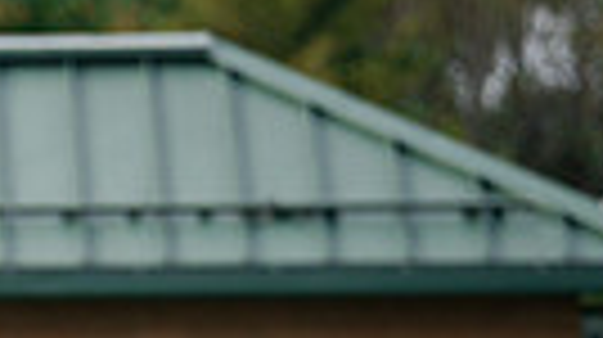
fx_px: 16401
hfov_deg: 2.1
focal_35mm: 1027
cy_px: 802
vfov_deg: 1.2
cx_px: -723
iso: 400
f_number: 4
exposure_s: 1/1000
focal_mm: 200
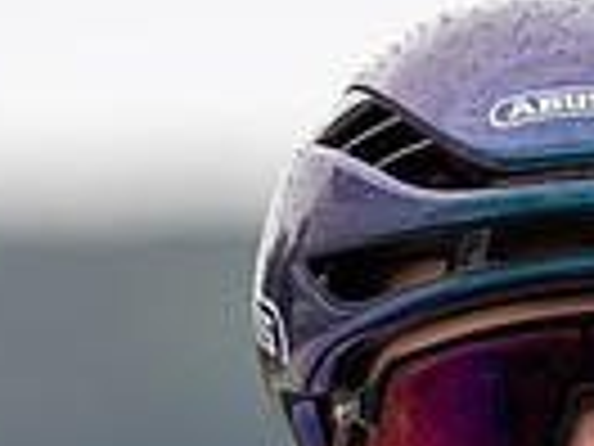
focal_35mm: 886
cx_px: 673
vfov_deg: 1.7
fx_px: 15203
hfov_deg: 2.2
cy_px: 674
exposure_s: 1/1600
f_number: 3.5
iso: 400
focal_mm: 173
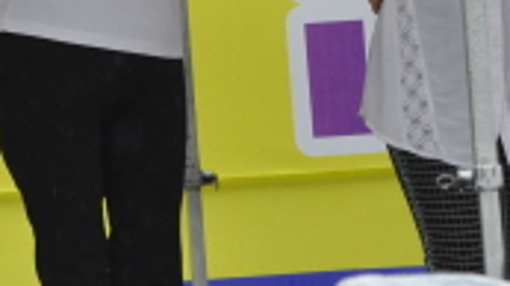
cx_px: -142
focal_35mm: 675
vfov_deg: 1.8
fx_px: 9121
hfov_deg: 3.2
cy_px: -240
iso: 360
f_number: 5.6
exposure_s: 1/500
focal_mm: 116
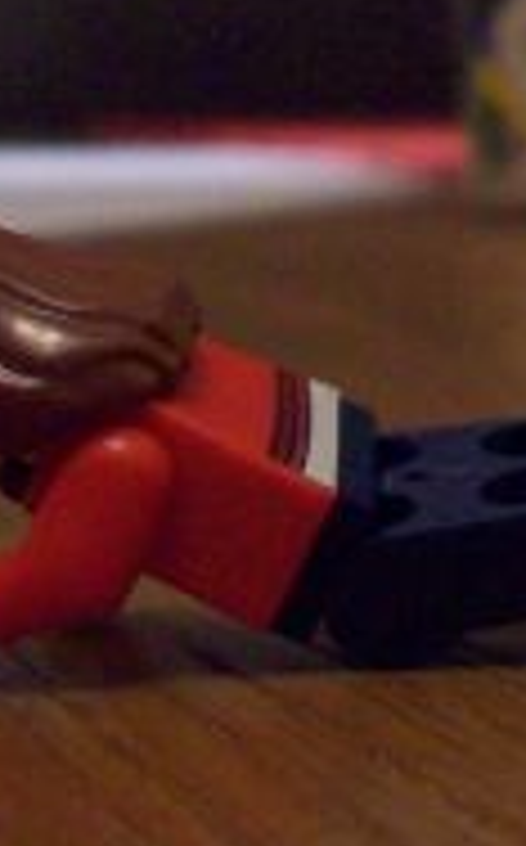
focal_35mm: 130
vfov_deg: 15.8
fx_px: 2991
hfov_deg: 9.3
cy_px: 18
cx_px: 1110
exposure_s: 1/8
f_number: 2.7
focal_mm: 6
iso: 200
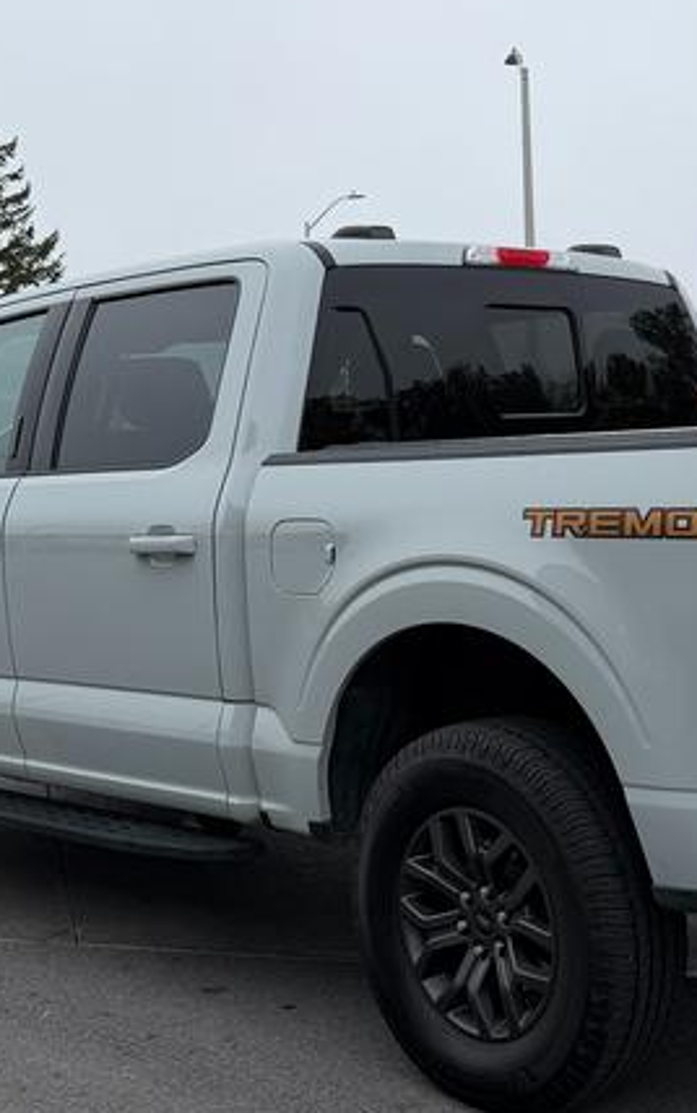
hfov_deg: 22.5
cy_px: 624
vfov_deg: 35.6
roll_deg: -1.3
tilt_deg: -0.6
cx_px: 546
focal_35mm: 57
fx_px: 1730
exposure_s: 1/1553
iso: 80
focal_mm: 6.76
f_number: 1.78
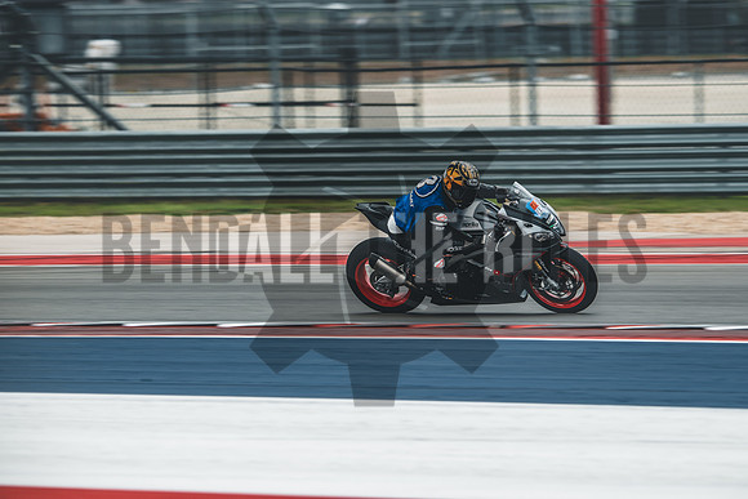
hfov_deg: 6.9
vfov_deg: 4.6
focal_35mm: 300
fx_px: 6234
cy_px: 250
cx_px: 374
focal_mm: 200
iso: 160
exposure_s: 1/250
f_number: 4
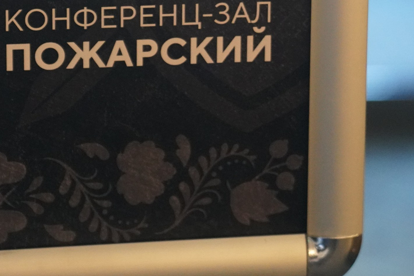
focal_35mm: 156
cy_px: -73
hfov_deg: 13.2
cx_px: 191
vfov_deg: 8.7
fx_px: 1794
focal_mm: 54
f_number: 2.8
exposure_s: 1/100
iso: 5000
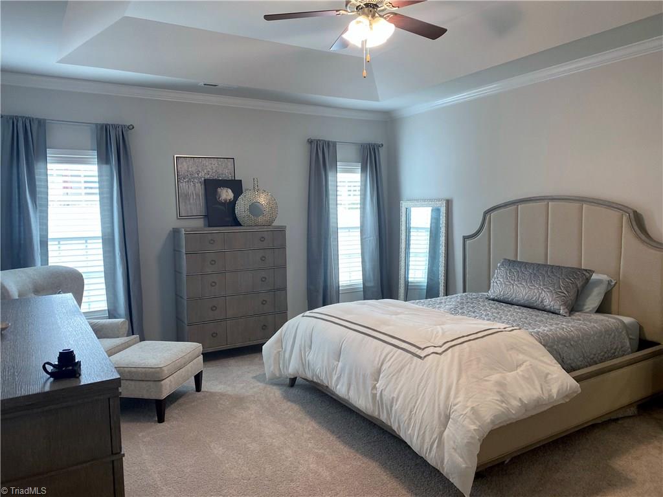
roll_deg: +0.7
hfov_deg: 67.3
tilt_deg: -5.2
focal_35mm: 26
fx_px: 498
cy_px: 248
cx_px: 332
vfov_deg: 53.1
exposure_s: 1/60
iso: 64
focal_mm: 4.25
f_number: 1.8
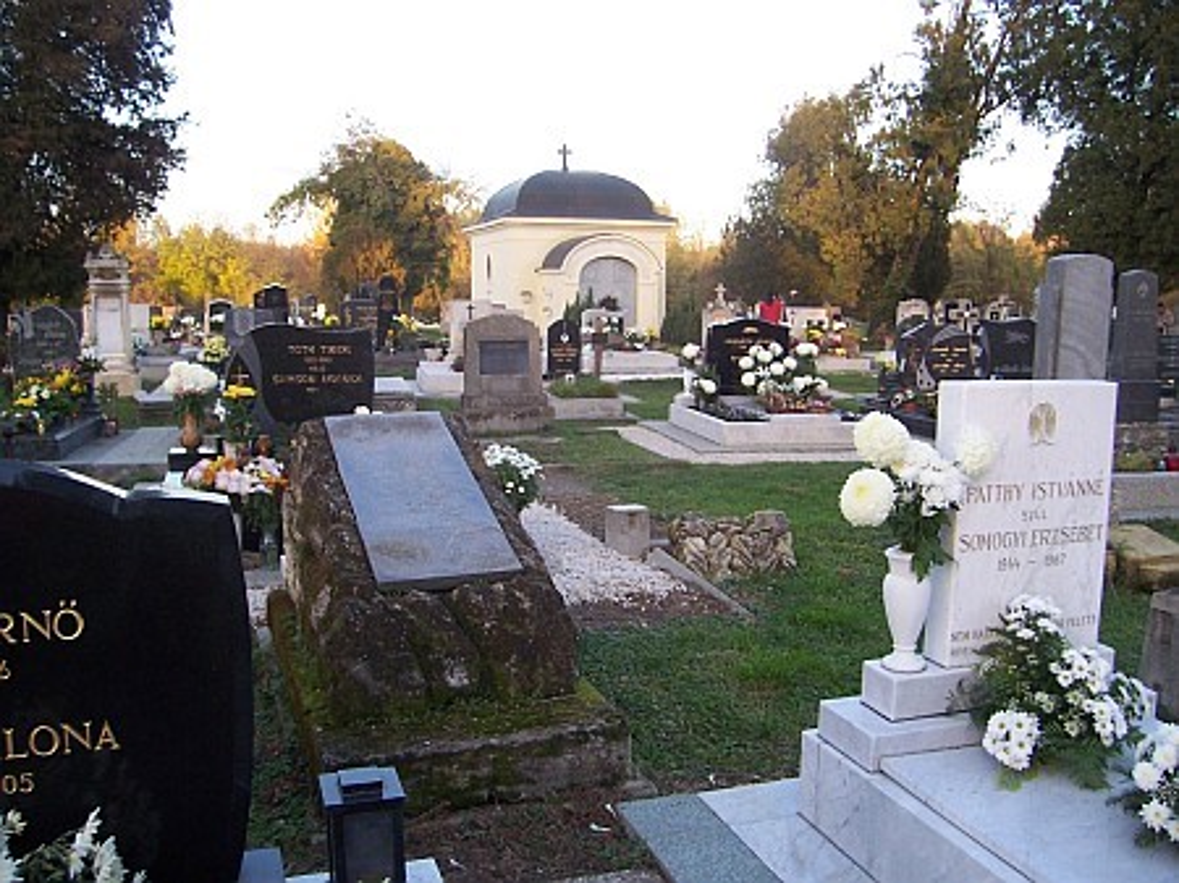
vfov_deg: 41.8
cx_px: 590
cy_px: 442
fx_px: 1157
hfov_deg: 54.0
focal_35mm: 34
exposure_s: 1/90
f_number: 2.7
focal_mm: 5.6
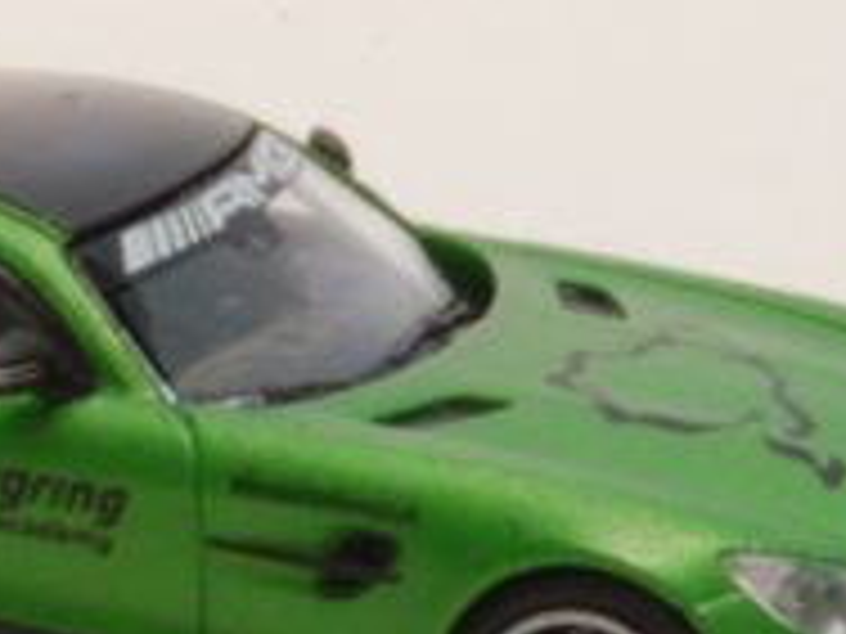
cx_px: 756
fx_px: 10524
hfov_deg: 4.6
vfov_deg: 3.5
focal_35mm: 431
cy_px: 407
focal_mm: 55
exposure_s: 6
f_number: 36
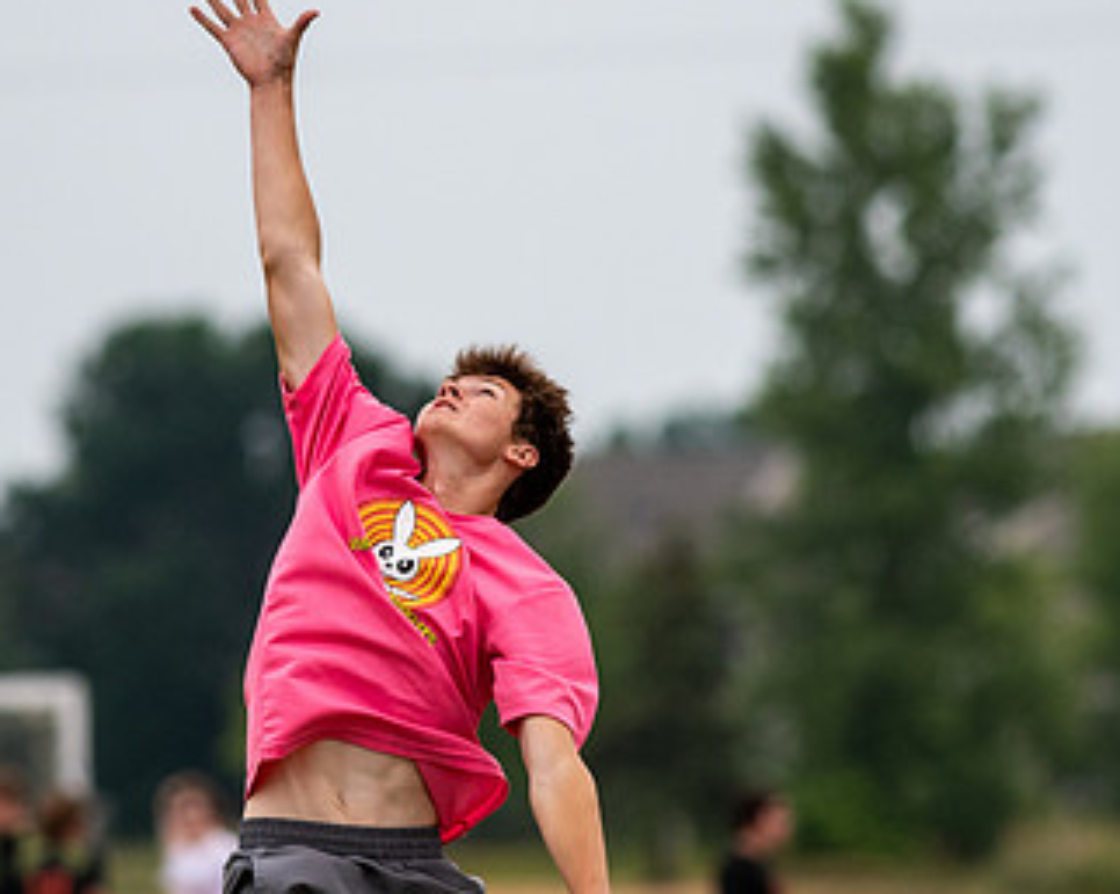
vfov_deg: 1.7
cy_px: 431
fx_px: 30303
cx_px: 458
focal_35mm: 915
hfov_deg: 2.1
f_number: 5
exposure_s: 1/3200
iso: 400
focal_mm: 300
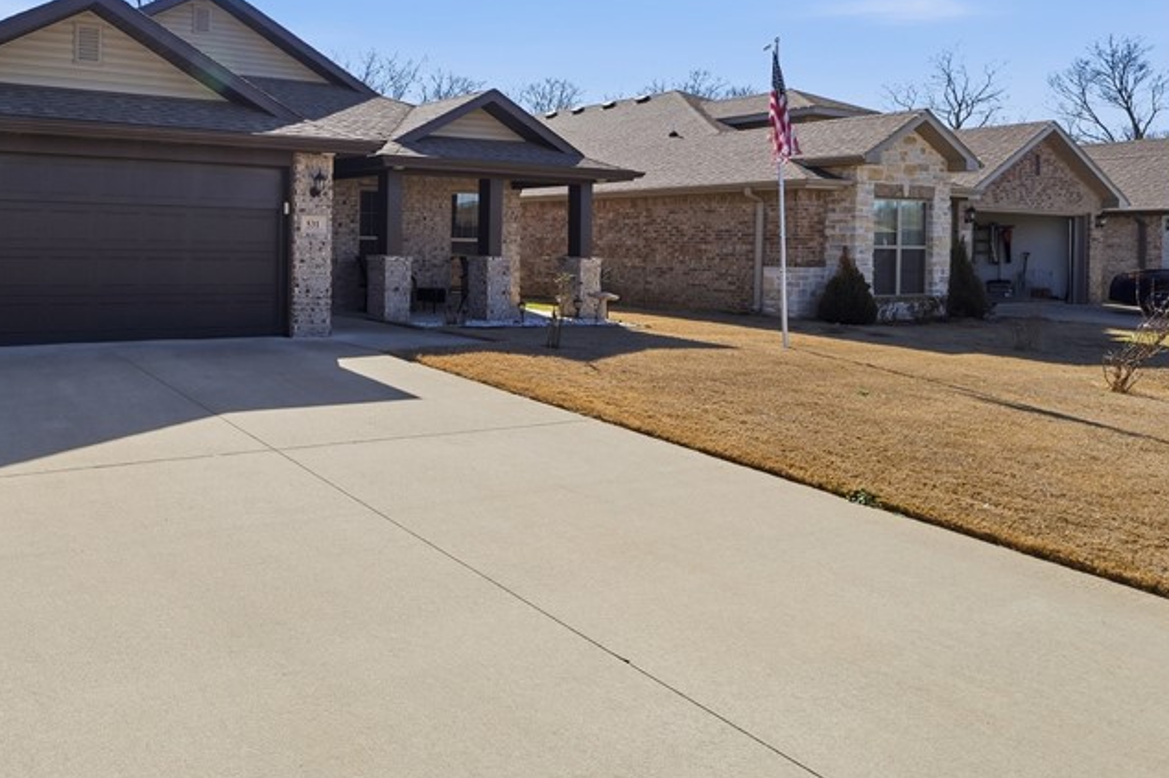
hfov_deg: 65.0
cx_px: 184
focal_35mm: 24
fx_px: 779
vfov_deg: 51.5
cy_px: 227
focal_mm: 14
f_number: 10
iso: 400
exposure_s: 1/1600
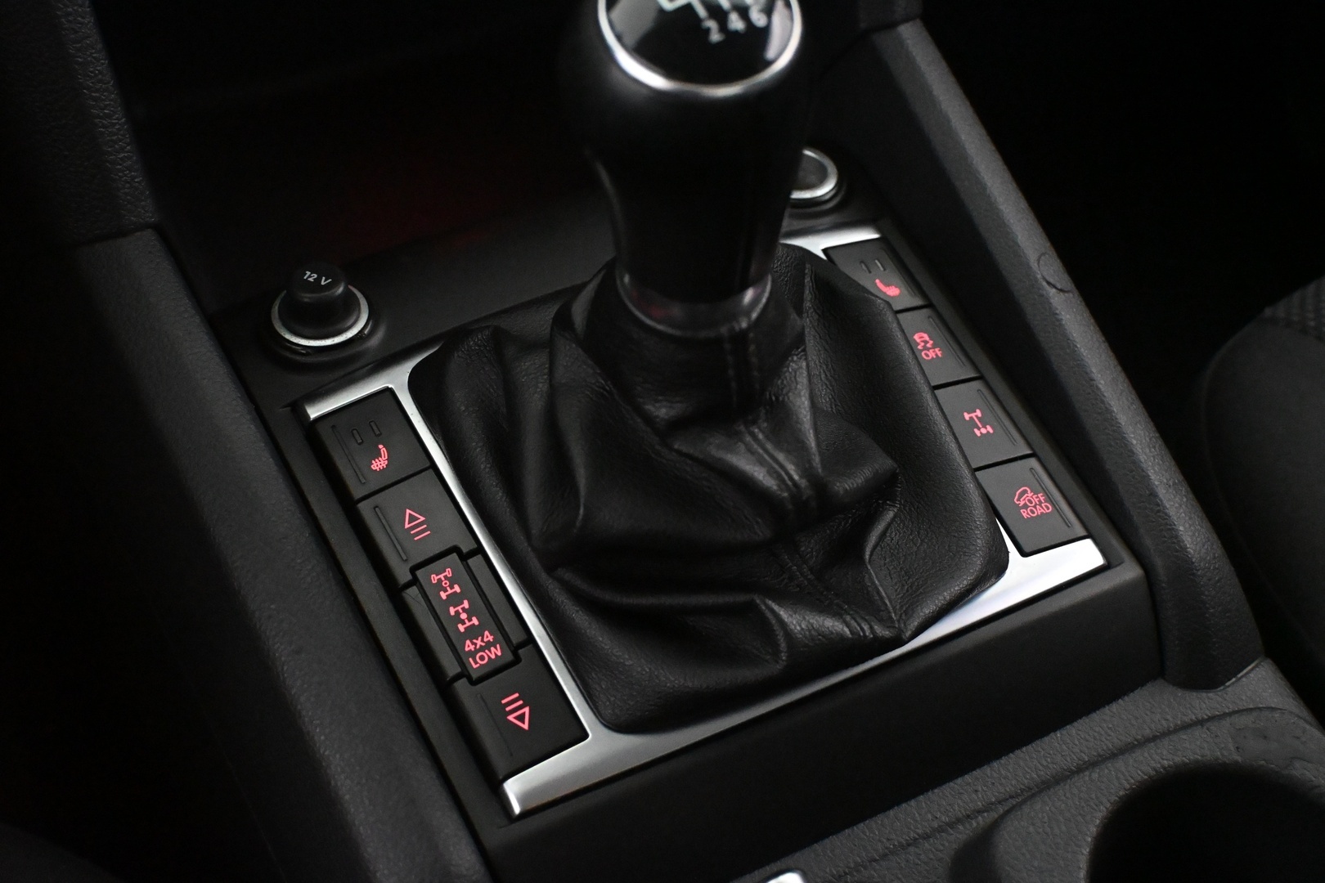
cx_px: 662
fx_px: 1656
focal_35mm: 45
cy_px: 442
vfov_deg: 29.9
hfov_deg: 43.6
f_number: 4.8
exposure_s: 1/60
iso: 10000
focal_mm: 30
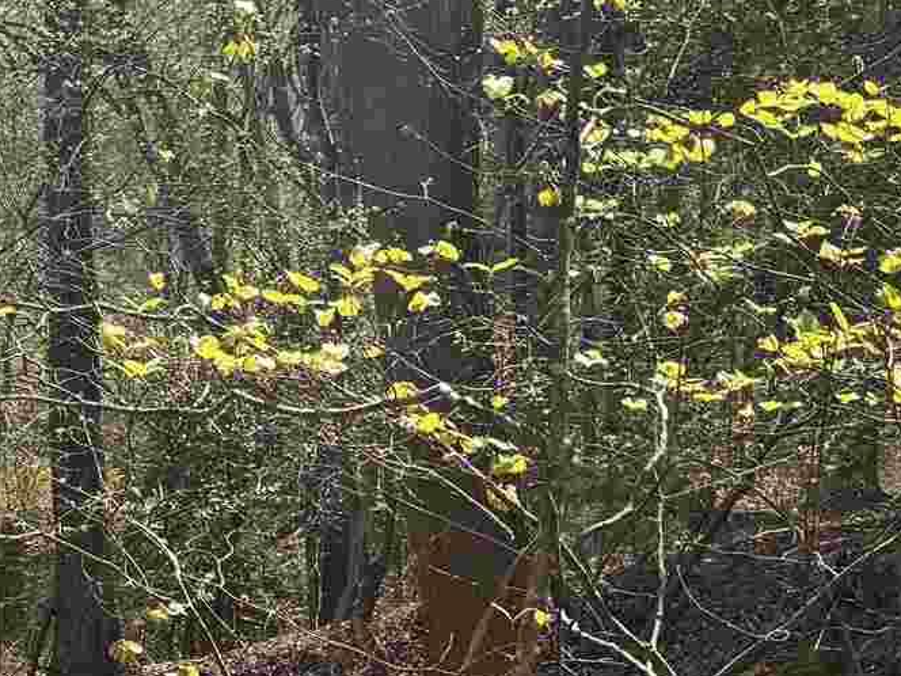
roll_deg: +0.1
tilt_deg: -6.1
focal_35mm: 111
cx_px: -678
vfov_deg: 13.2
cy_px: 619
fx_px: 2889
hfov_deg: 15.4
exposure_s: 1/1869
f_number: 1.78
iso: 80
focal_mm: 6.76
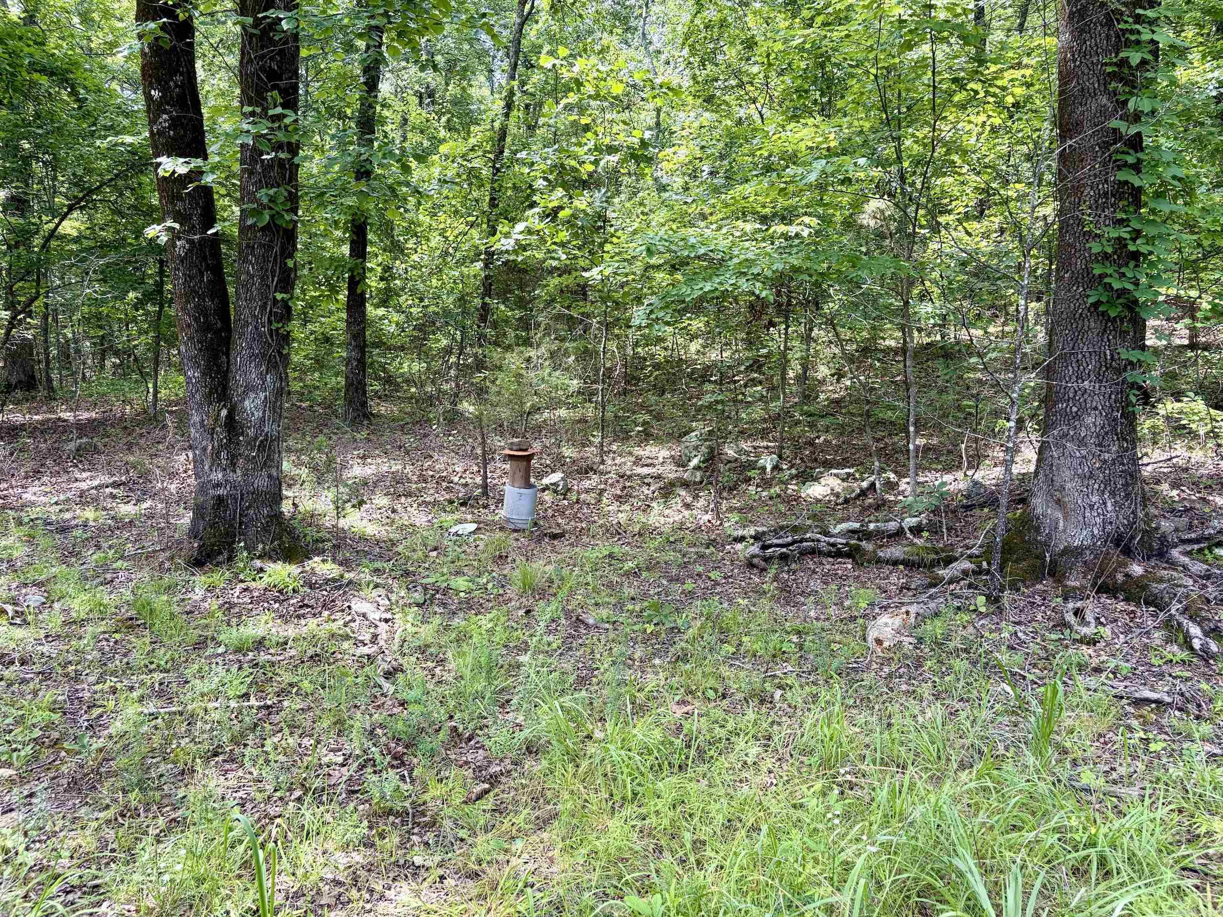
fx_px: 919
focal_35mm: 26
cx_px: 612
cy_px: 458
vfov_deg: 53.1
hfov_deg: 67.3
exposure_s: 1/141
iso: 32
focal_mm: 5.96
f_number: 1.6
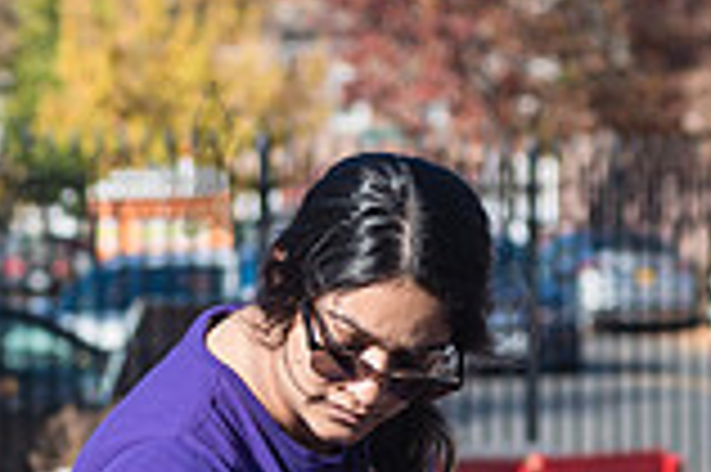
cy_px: 591
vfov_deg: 4.6
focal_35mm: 294
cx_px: 207
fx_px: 5800
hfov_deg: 7.0
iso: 100
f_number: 4.5
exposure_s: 1/500
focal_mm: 80
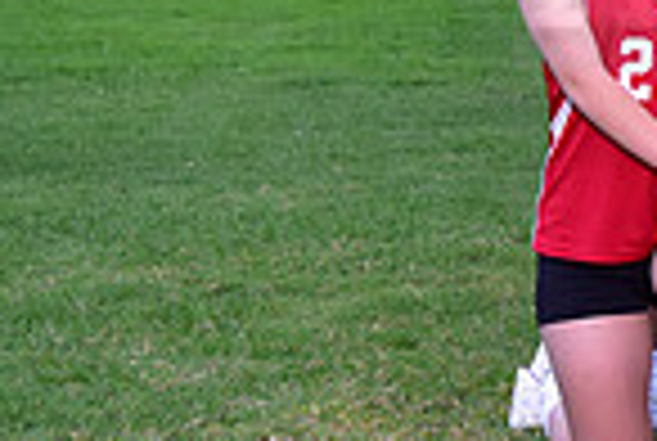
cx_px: 1269
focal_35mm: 198
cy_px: -61
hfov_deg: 9.7
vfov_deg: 6.9
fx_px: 3621
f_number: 5
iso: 640
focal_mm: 50
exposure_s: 1/250
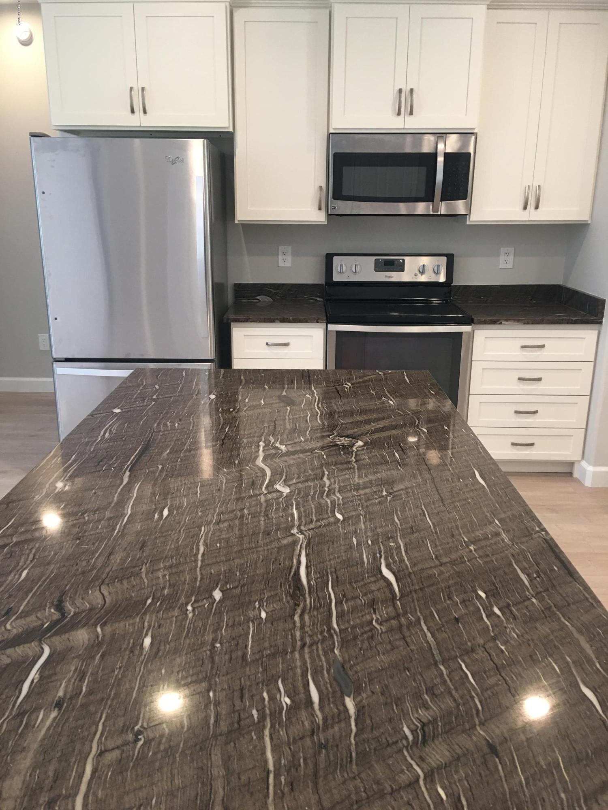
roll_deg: -1.0
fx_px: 679
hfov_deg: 48.2
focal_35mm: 29
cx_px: 304
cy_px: 405
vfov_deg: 61.7
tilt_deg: -14.0
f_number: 2.2
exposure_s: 1/15
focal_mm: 4.15
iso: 32
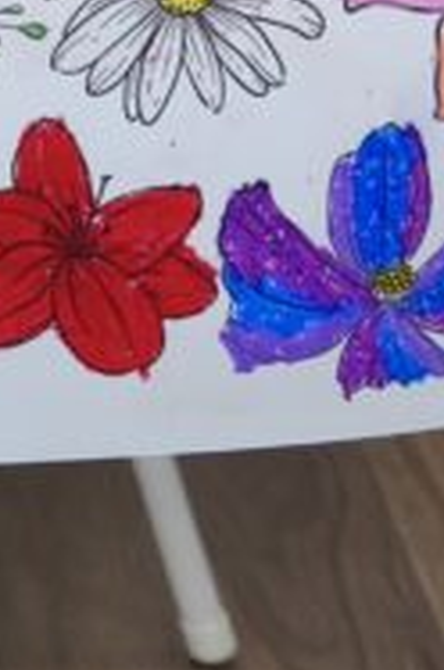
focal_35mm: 195
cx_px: -741
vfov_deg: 9.9
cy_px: -602
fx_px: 3621
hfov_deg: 6.6
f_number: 1.7
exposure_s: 1/100
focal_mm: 5.35
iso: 80
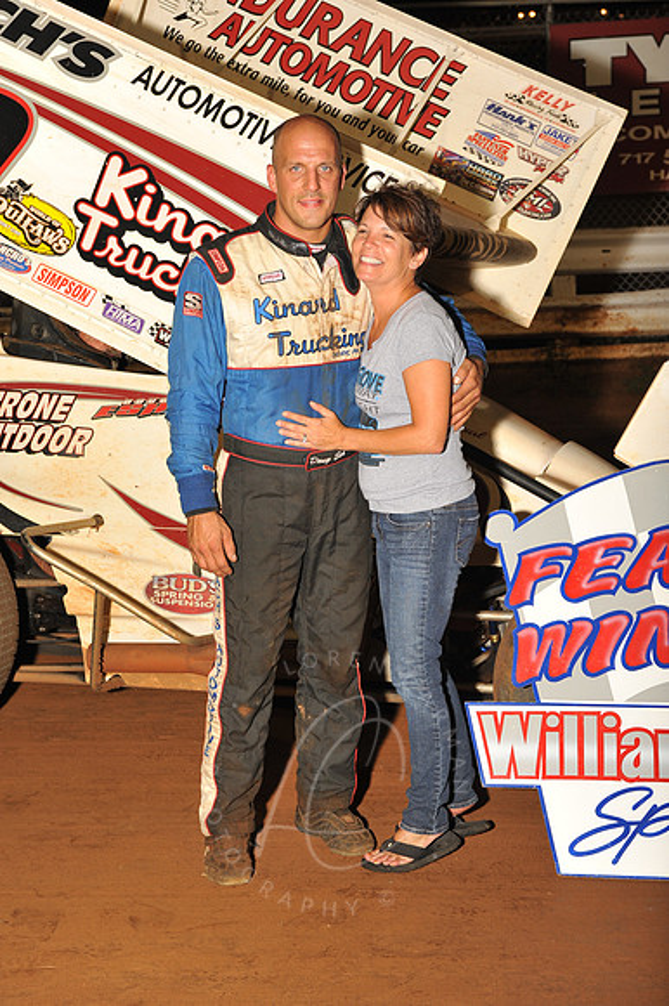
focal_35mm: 70
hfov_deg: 19.4
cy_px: 503
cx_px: 334
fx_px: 1953
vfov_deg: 28.9
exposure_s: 1/320
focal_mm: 70
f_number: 8
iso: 640
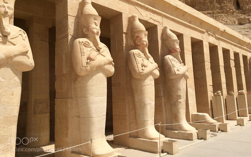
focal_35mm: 31
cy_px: 67
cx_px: 125
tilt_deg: +6.5
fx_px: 212
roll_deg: +3.1
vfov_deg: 40.5
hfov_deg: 61.2
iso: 32
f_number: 2.2
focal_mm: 4.15
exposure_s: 1/3731
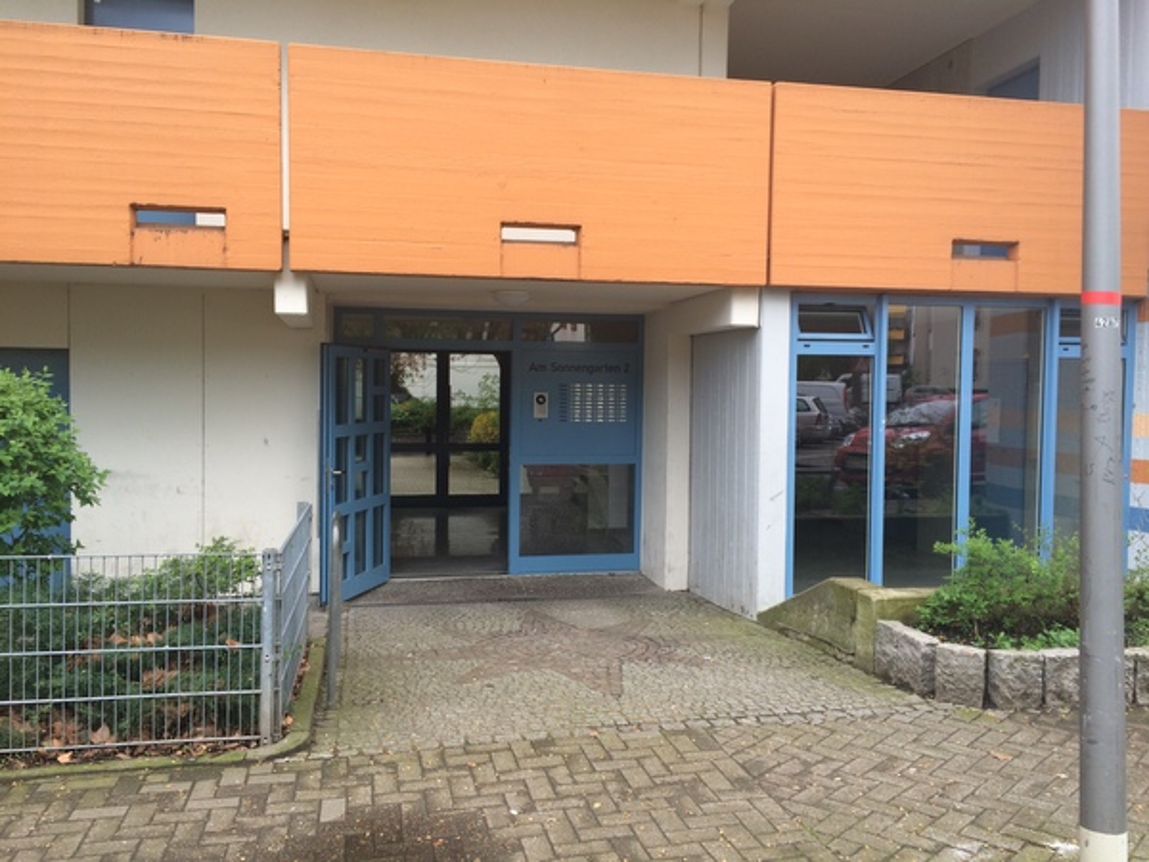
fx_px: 963
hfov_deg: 61.7
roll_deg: +0.1
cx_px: 574
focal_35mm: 29
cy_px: 431
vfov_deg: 48.2
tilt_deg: -3.5
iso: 32
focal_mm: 4.15
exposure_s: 1/125
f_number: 2.2
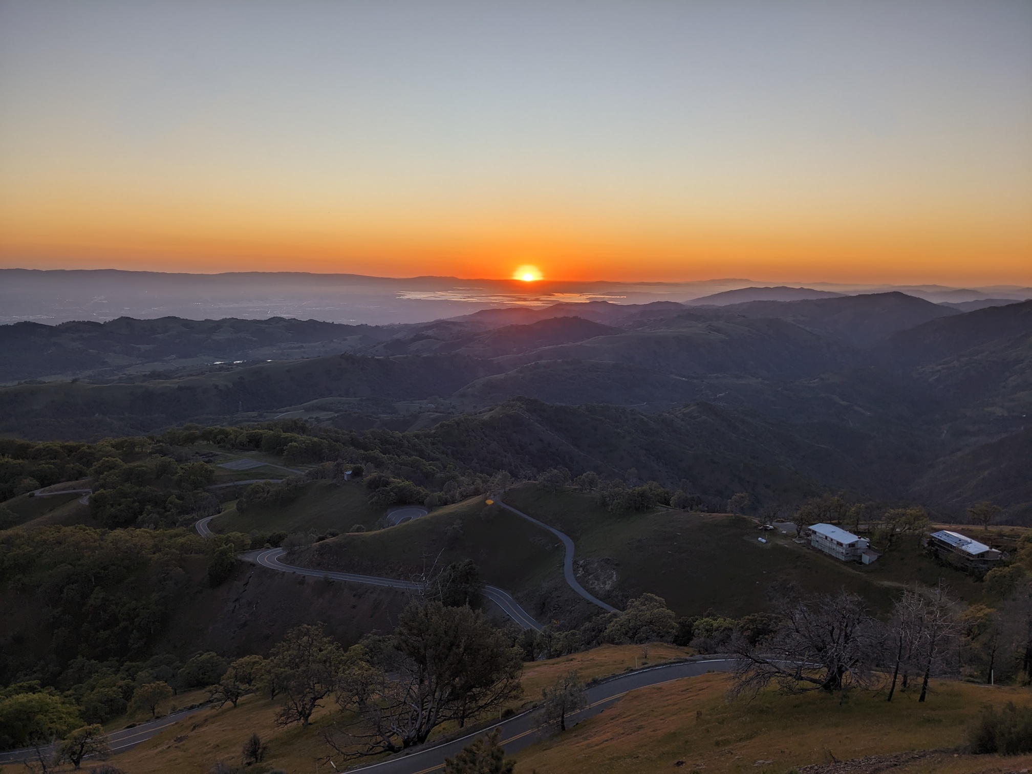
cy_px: 387
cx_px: 516
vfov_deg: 51.4
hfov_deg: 65.3
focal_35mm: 27
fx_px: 805
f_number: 1.73
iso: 57
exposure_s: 1/1232
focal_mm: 4.38
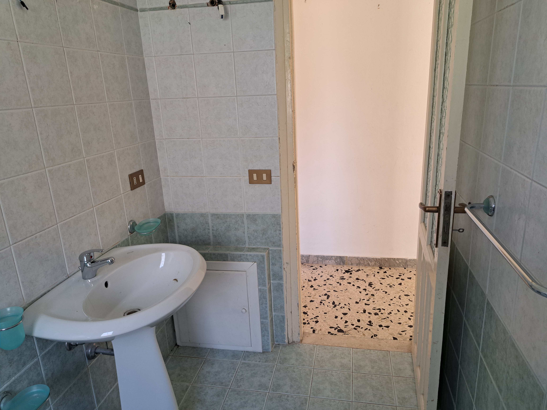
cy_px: 205
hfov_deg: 71.6
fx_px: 379
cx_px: 274
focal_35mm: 24
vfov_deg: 56.8
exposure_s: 1/60
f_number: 1.8
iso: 125
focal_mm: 5.23
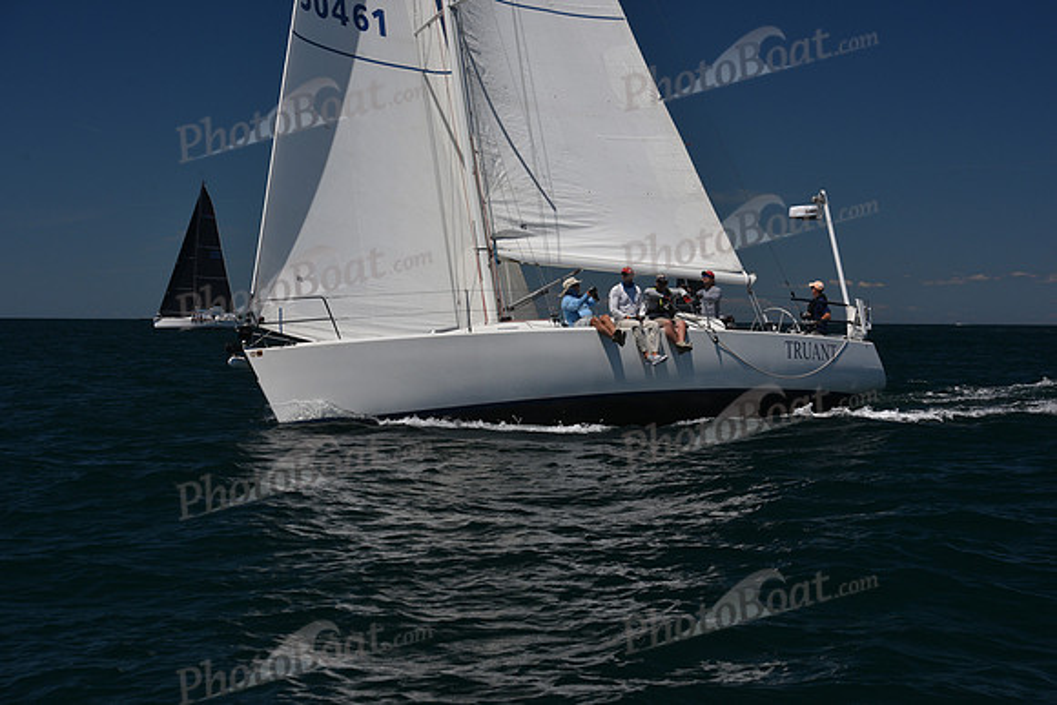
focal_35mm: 70
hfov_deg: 28.8
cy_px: 352
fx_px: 2056
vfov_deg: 19.5
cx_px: 528
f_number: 10
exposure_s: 1/800
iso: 250
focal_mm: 70
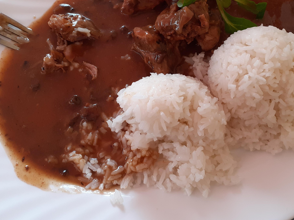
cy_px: 73
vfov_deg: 37.3
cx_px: 160
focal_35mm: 38
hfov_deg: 48.9
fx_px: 323
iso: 64
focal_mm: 3.6
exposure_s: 1/100
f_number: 1.9
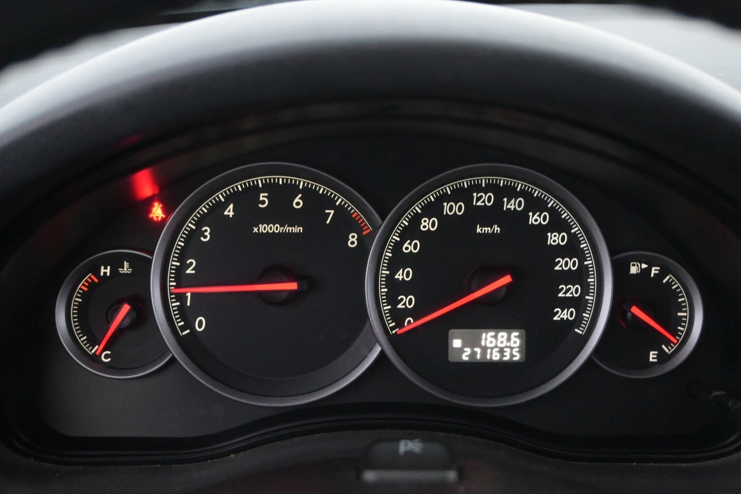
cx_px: 389
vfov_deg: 28.8
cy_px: 280
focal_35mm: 47
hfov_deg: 42.2
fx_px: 960
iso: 4500
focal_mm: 25
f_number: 4.2
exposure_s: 1/40
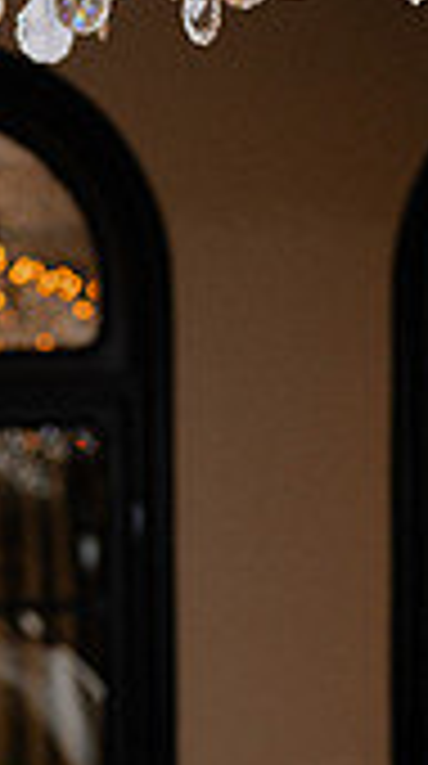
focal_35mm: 139
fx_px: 2818
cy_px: 792
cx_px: -194
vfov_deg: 15.2
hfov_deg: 8.5
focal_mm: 50
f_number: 2.8
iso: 400
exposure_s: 1/200
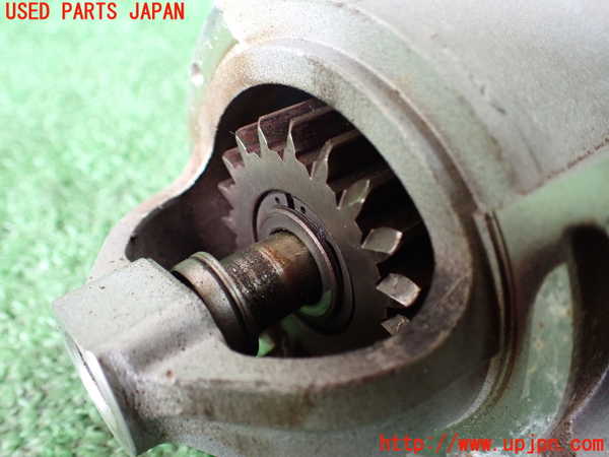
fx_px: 528
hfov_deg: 60.0
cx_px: 304
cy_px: 228
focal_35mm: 30
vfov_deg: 46.8
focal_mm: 5.4
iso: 800
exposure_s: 1/125
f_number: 2.3
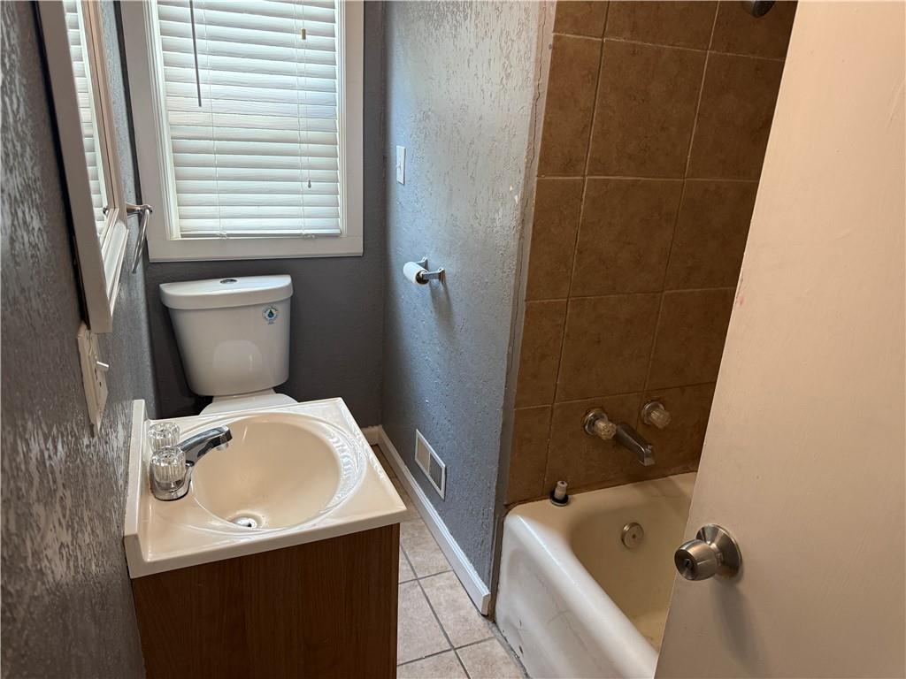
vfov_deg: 56.8
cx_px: 453
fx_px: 628
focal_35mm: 24
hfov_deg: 71.6
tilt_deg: -20.9
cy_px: 340
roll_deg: -3.3
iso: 250
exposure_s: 1/60
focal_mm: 6.76
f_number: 1.78
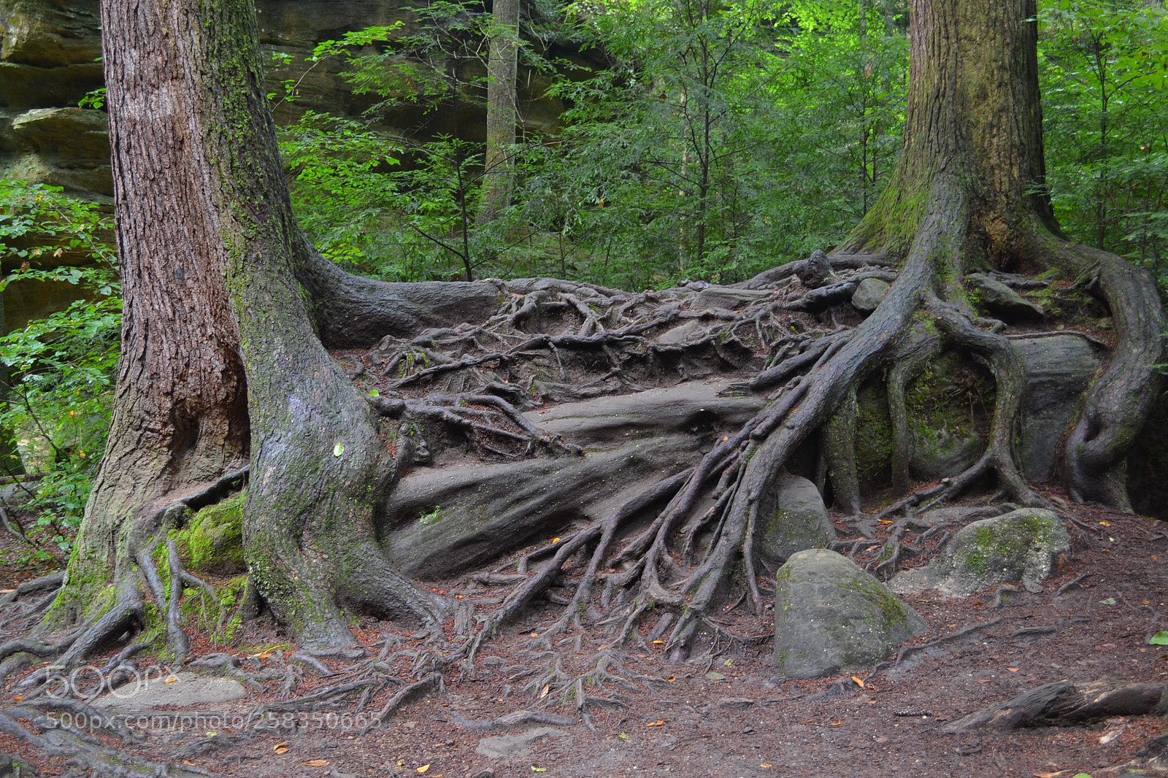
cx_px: 584
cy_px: 389
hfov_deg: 49.6
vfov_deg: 34.2
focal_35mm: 39
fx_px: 1265
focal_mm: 26
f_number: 4.2
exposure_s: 1/20
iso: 400
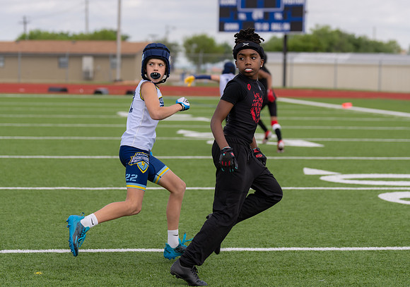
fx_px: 1278
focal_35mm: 110
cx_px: 207
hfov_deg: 18.2
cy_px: 109
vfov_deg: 12.8
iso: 100
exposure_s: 1/1250
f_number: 2.8
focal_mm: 86
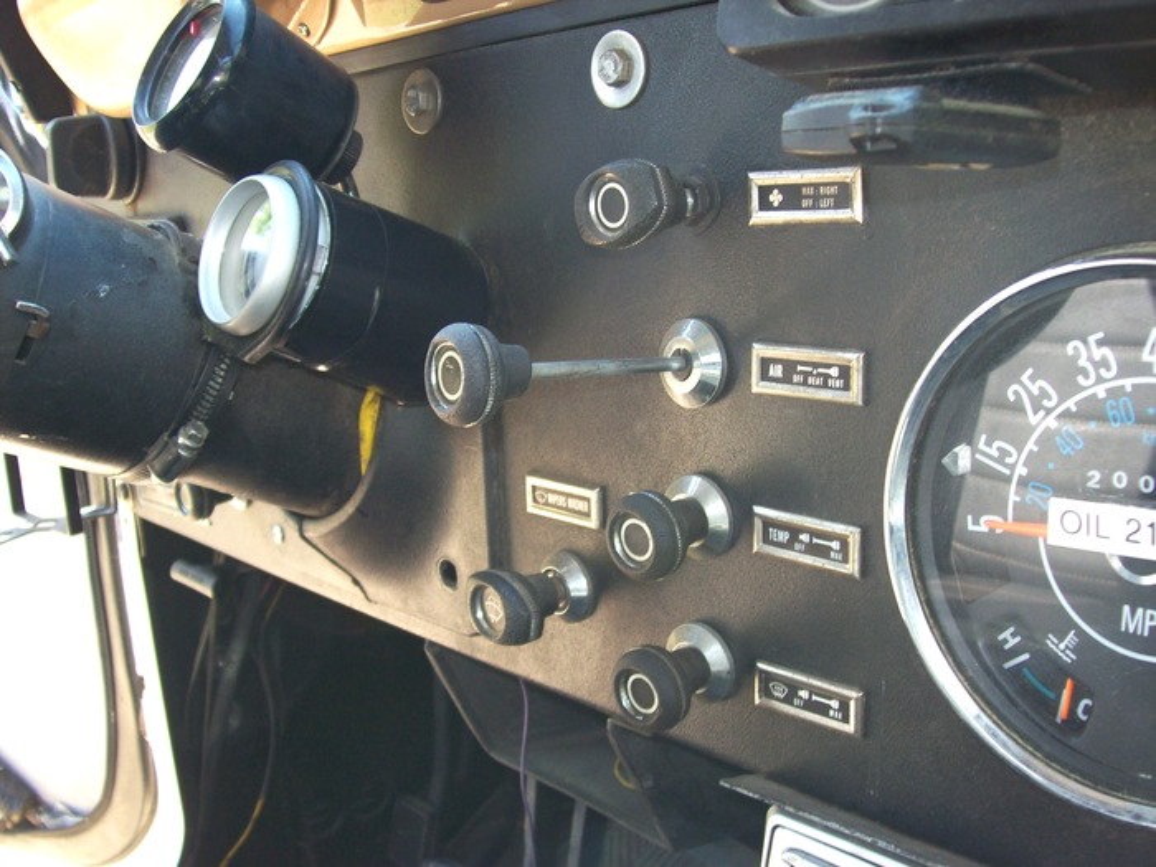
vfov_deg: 39.7
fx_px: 1202
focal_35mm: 36
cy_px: 434
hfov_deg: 51.4
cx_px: 578
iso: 80
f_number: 2.7
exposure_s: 1/64
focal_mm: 6
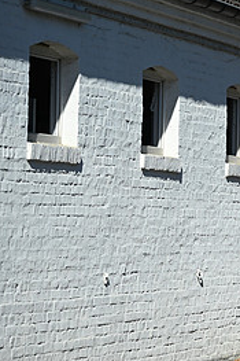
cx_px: 391
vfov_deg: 7.8
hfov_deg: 5.1
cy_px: 223
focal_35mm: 265
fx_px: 2653
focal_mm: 120
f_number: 5.6
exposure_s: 1/1600
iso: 200
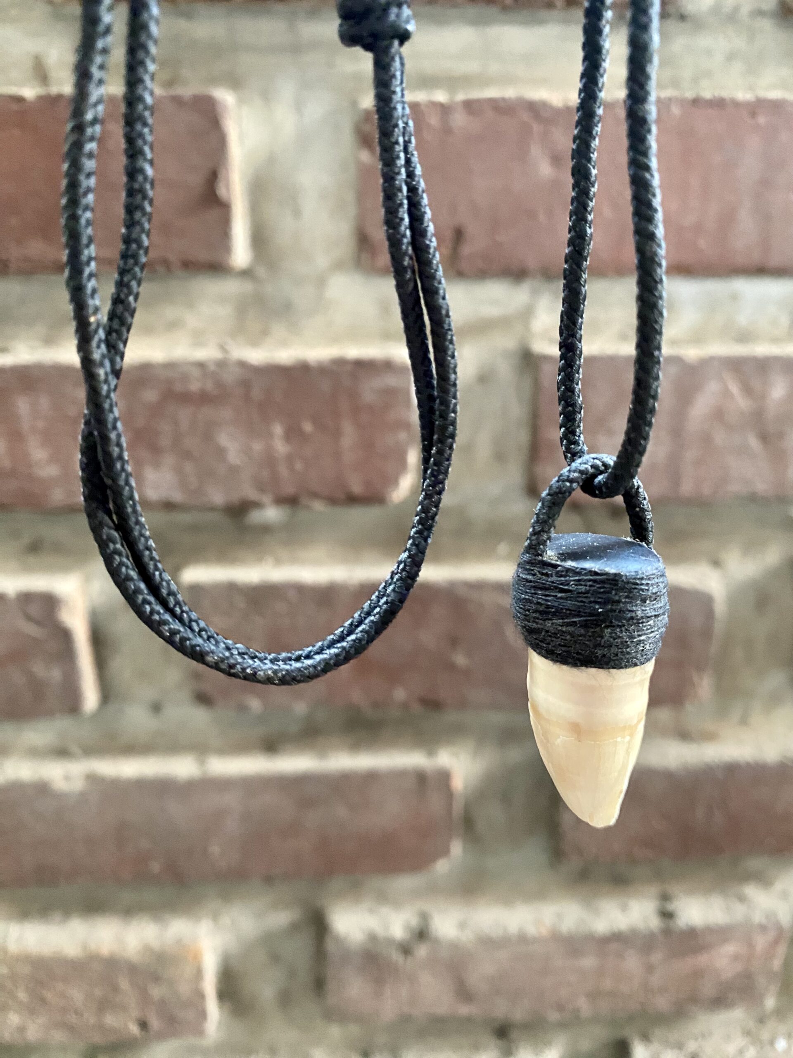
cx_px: 396
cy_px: 529
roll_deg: -0.2
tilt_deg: -16.5
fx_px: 794
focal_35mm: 26
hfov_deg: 53.1
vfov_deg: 67.3
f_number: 1.8
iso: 500
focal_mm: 4.25
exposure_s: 1/41
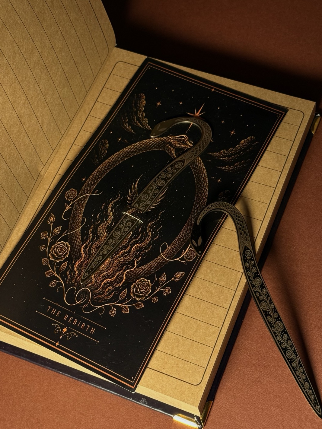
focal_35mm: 54
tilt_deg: -62.2
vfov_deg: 35.5
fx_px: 670
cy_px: 212
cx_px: 150
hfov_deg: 27.0
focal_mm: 6.76
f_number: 1.78
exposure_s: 1/121
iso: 80
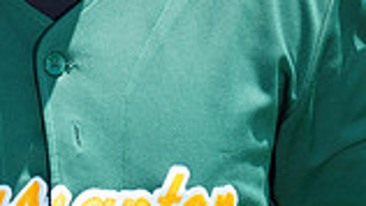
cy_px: -117
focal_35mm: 613
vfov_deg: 2.0
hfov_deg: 3.5
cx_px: 23
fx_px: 5951
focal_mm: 159
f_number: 10
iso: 200
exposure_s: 1/200
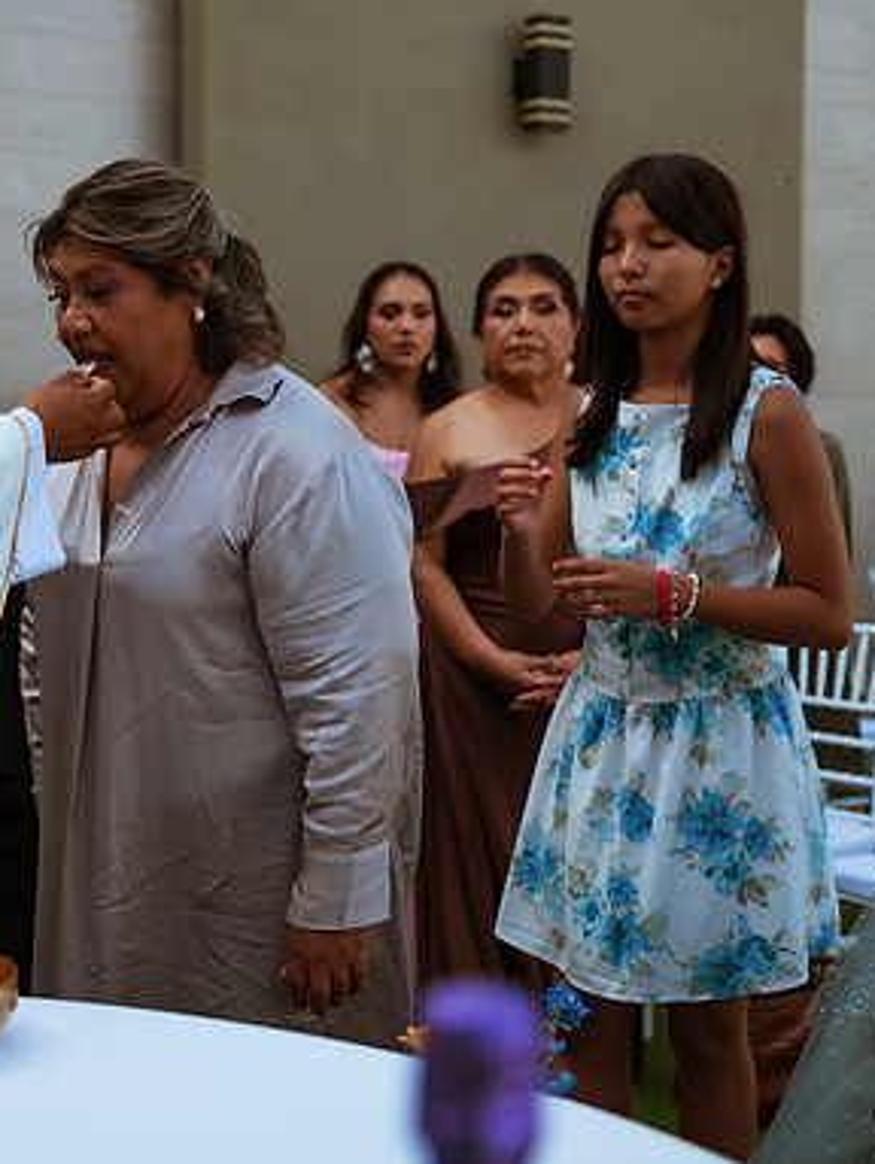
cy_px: 579
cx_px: 73
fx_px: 2153
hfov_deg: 22.4
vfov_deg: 30.2
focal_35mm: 64
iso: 100
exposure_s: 1/800
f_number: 2.8
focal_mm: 44
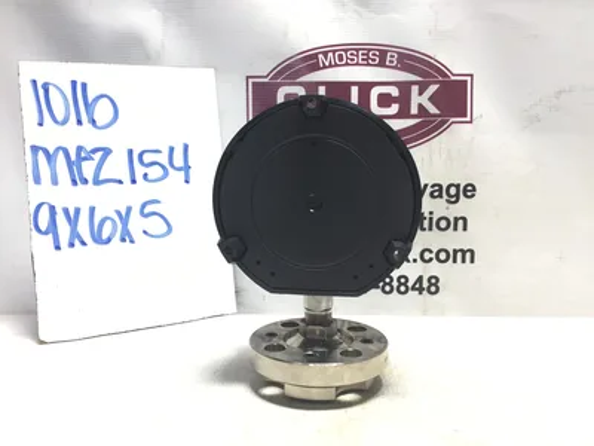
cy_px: 223
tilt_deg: -7.6
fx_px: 532
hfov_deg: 58.4
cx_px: 297
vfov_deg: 45.4
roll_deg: -1.1
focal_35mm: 31
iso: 32
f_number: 2.4
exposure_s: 1/60
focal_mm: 3.3
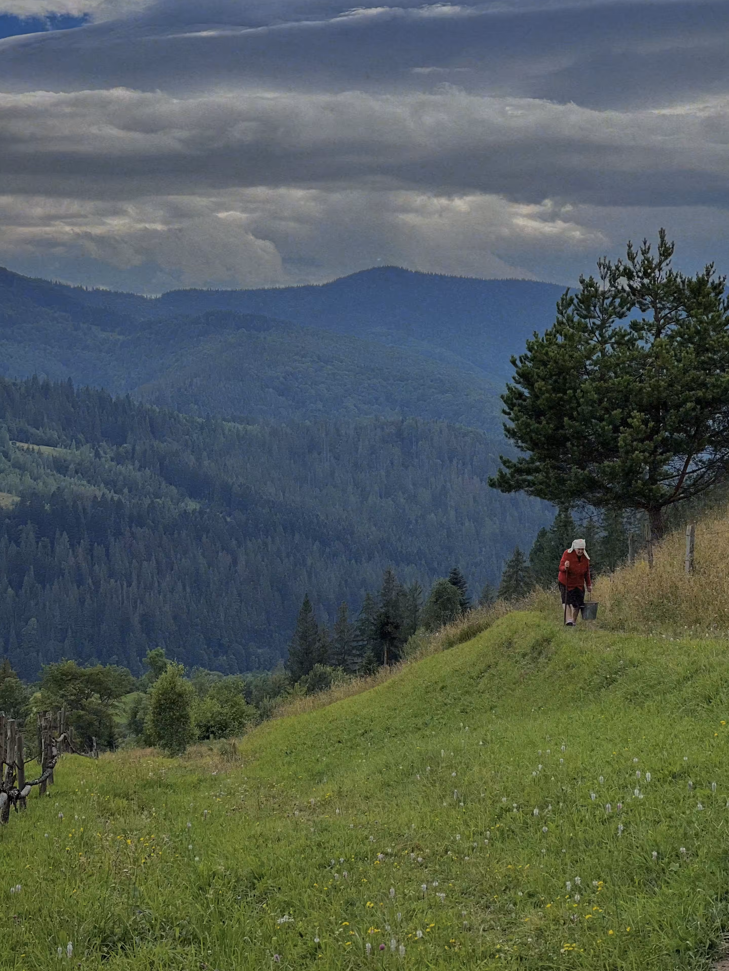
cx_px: 379
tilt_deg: -1.2
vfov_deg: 24.1
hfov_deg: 18.2
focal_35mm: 81
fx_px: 2274
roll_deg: +1.1
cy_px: 500
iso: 25
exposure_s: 1/225
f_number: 2.8
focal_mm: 9
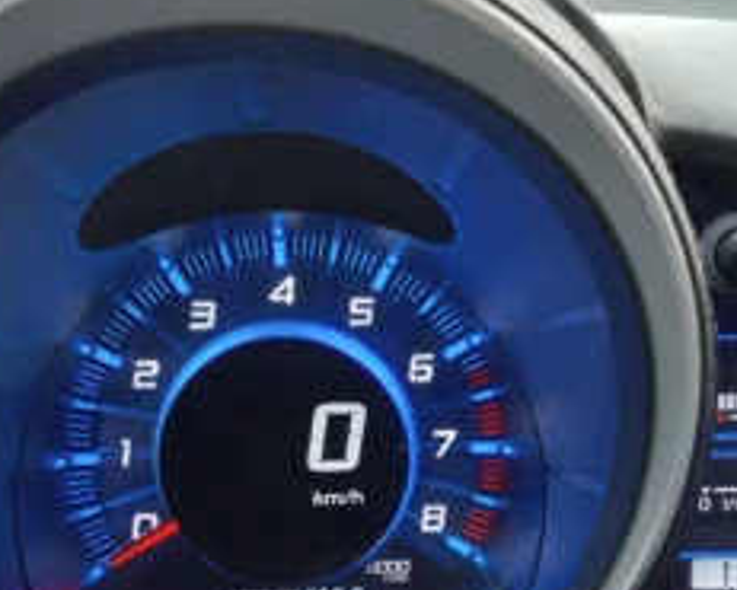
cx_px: 373
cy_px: 488
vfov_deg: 21.3
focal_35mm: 71
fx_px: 1549
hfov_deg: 26.8
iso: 138
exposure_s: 1/50
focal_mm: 3.46
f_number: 2.2
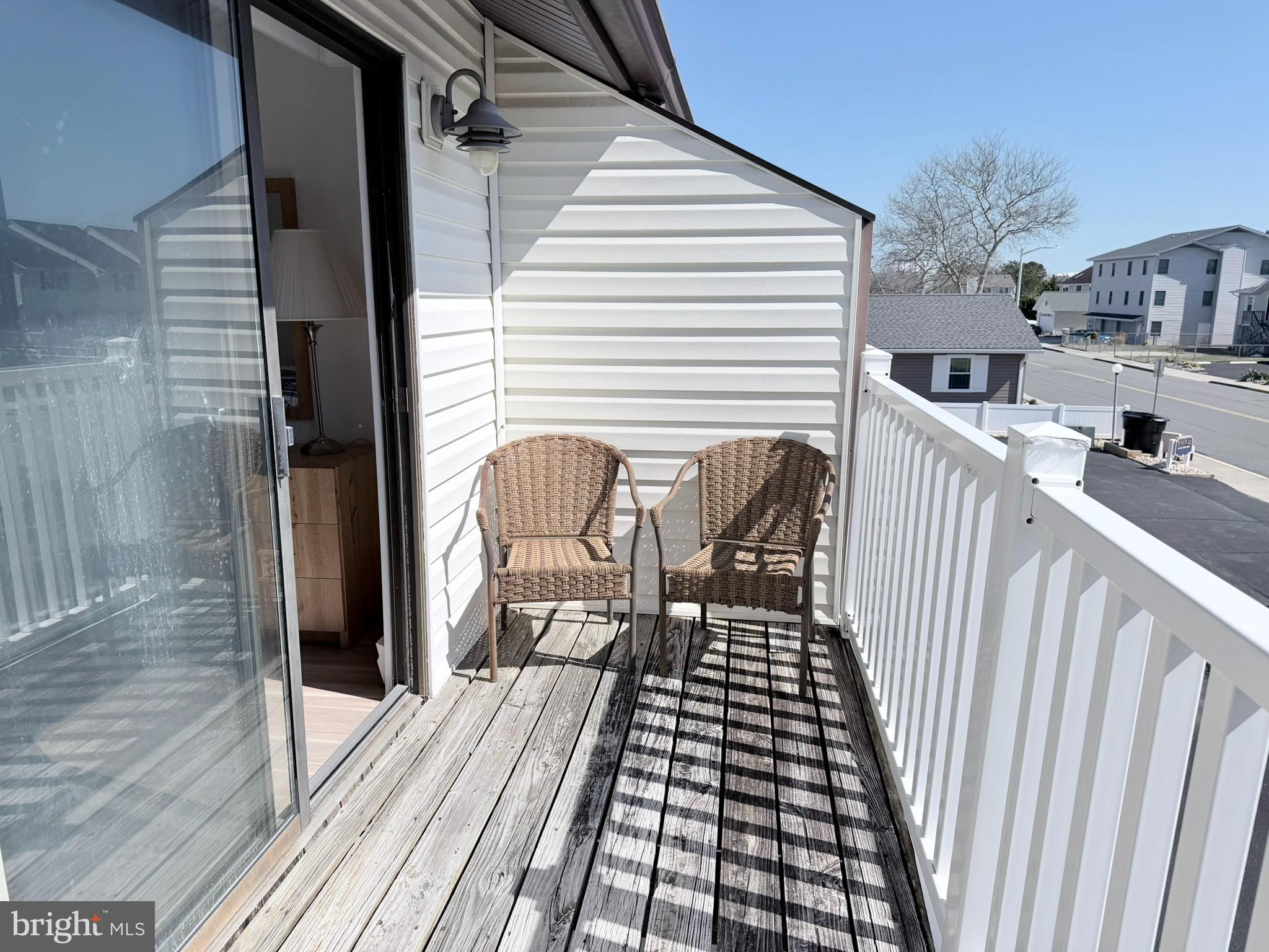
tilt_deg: -11.9
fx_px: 880
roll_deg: -0.5
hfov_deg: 71.6
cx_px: 634
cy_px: 476
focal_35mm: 24
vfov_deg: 56.8
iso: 80
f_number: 1.78
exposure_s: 1/9091
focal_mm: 6.76
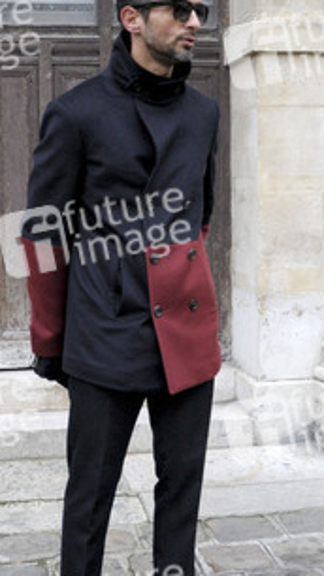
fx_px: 565
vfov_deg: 53.8
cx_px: 150
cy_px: 328
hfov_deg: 32.0
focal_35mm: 37
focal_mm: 18
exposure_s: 1/1250
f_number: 3.5
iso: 1600
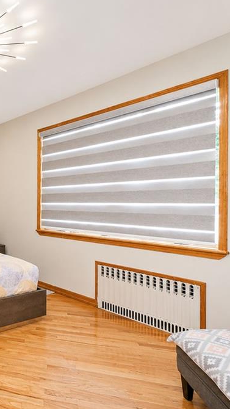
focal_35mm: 24
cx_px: -61
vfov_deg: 76.3
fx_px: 260
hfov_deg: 35.0
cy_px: 202
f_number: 7.1
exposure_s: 1/60
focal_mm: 10
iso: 2000
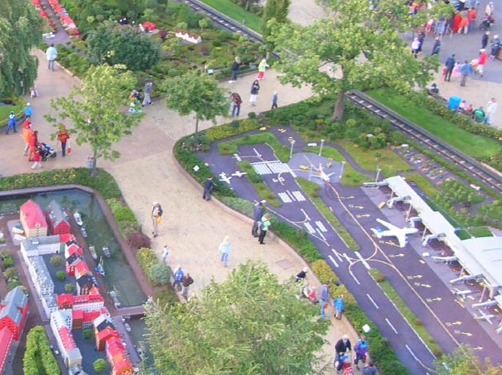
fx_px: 1043
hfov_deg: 25.7
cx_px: -3
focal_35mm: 72
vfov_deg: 20.4
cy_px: 176
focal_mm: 5.8
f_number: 2.8
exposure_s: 1/47
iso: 50
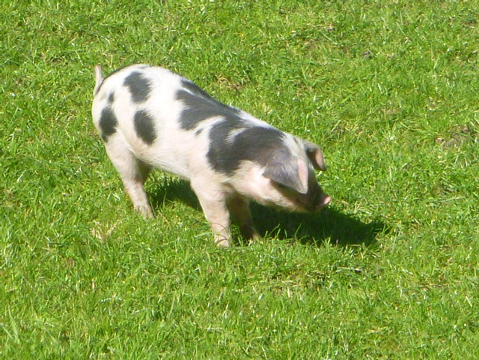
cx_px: 240
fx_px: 4829
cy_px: 180
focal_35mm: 349
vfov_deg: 4.3
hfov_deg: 5.7
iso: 100
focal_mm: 18
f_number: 5.7
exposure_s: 1/160
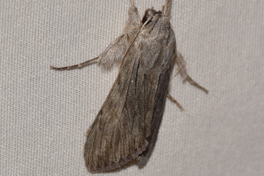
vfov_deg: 6.5
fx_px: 1540
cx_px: 132
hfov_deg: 9.8
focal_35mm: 210
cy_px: 88
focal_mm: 140
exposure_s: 1/160
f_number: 10
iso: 125
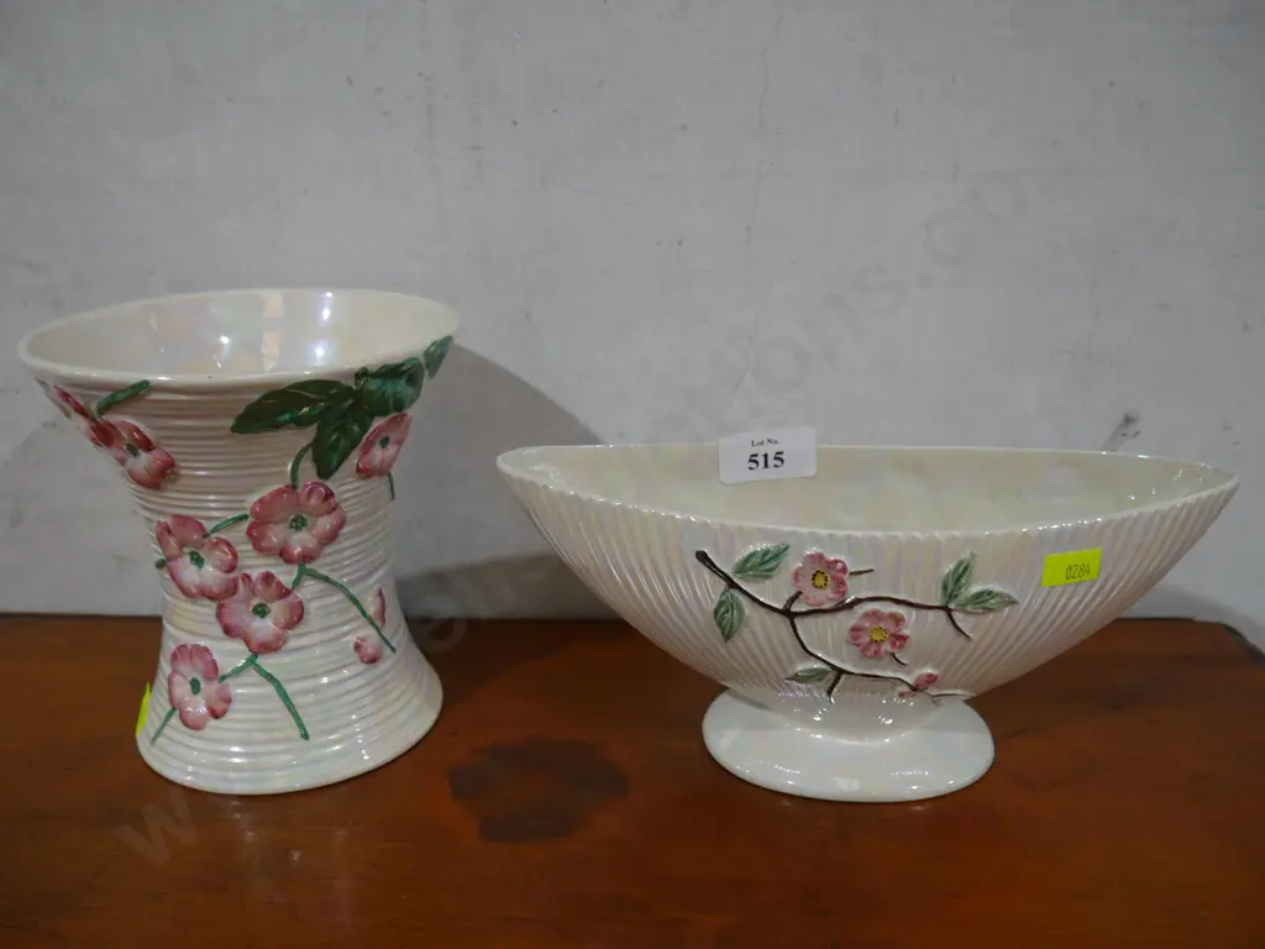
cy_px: 474
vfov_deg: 46.8
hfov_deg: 60.0
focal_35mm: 30
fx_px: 1096
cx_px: 632
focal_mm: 15
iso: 320
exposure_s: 1/60
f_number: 3.6
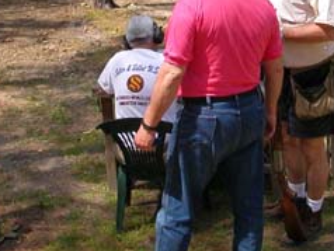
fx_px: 676
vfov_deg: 20.7
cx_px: 253
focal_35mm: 70
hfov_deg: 27.4
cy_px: 29
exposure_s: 1/328
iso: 100
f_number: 4.5
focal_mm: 5.6
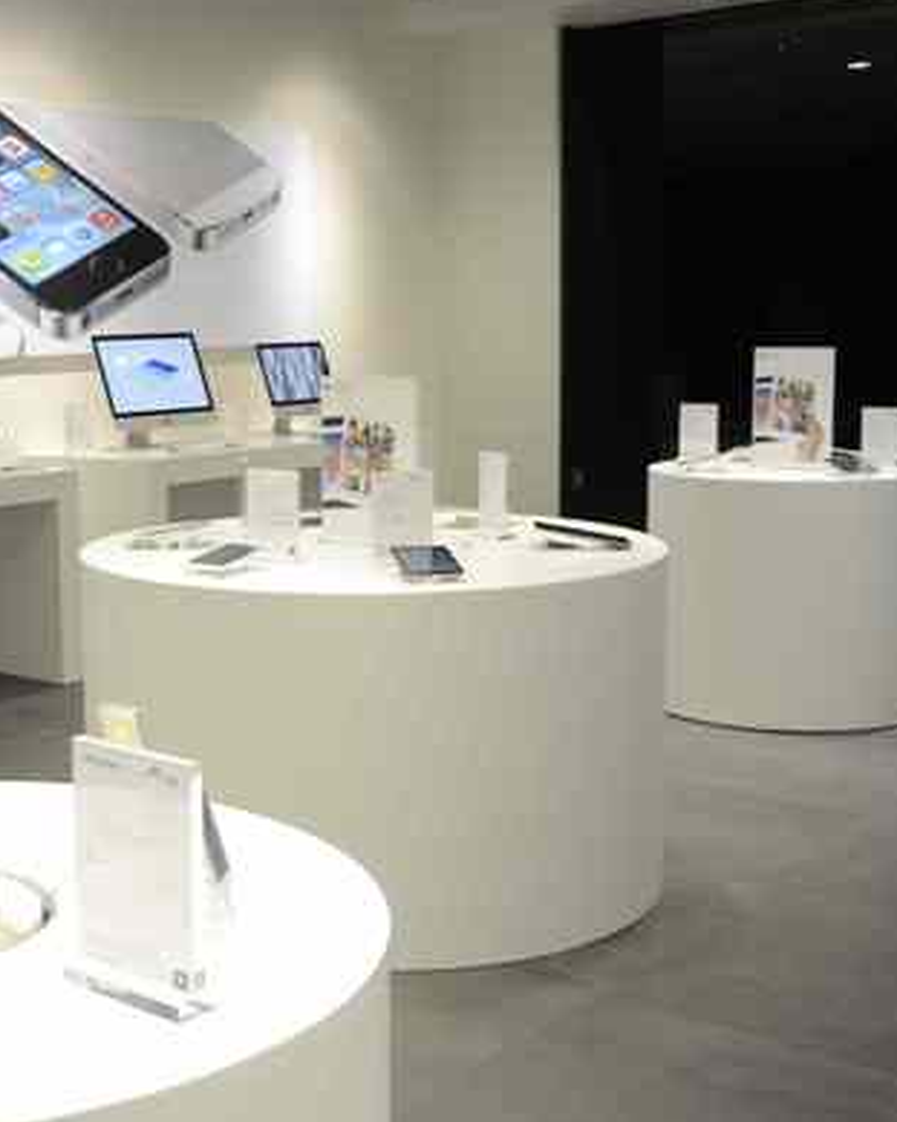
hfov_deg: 28.4
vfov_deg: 36.0
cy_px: 555
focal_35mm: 52
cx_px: 167
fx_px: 1726
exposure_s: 1/125
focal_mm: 24
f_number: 5
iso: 1000
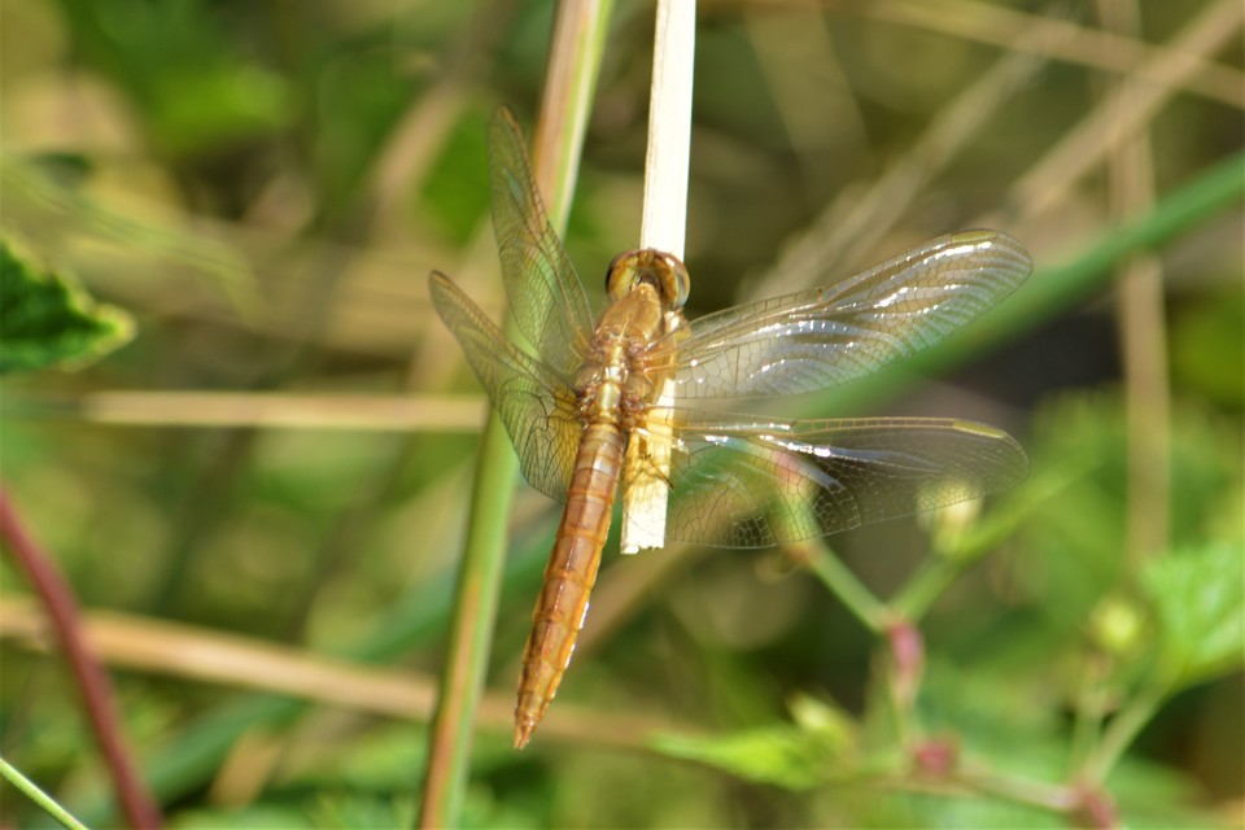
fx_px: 14524
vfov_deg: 3.3
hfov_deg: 4.9
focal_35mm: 420
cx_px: 622
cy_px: 415
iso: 100
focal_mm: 280
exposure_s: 1/160
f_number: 8
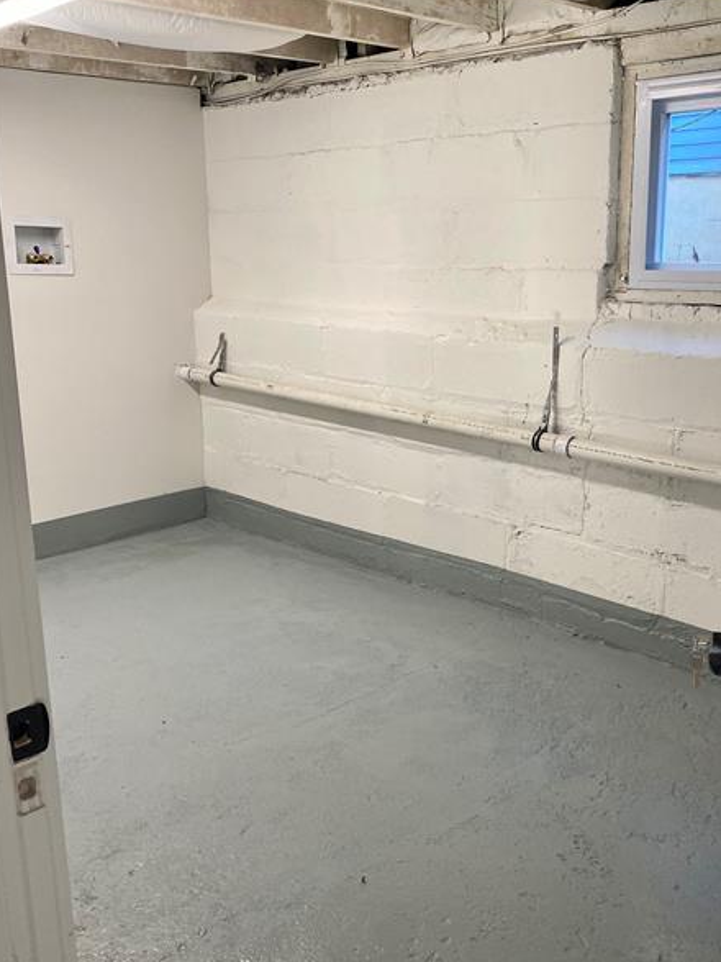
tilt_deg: -13.0
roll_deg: +0.1
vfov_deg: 54.0
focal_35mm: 34
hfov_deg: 41.6
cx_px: 436
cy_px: 479
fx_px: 945
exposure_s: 1/120
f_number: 1.8
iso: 80
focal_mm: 4.25
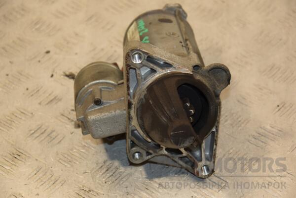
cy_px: 99
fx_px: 987
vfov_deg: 11.4
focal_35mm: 120
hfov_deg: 17.1
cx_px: 148
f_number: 5.3
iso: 800
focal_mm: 80
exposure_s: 1/160
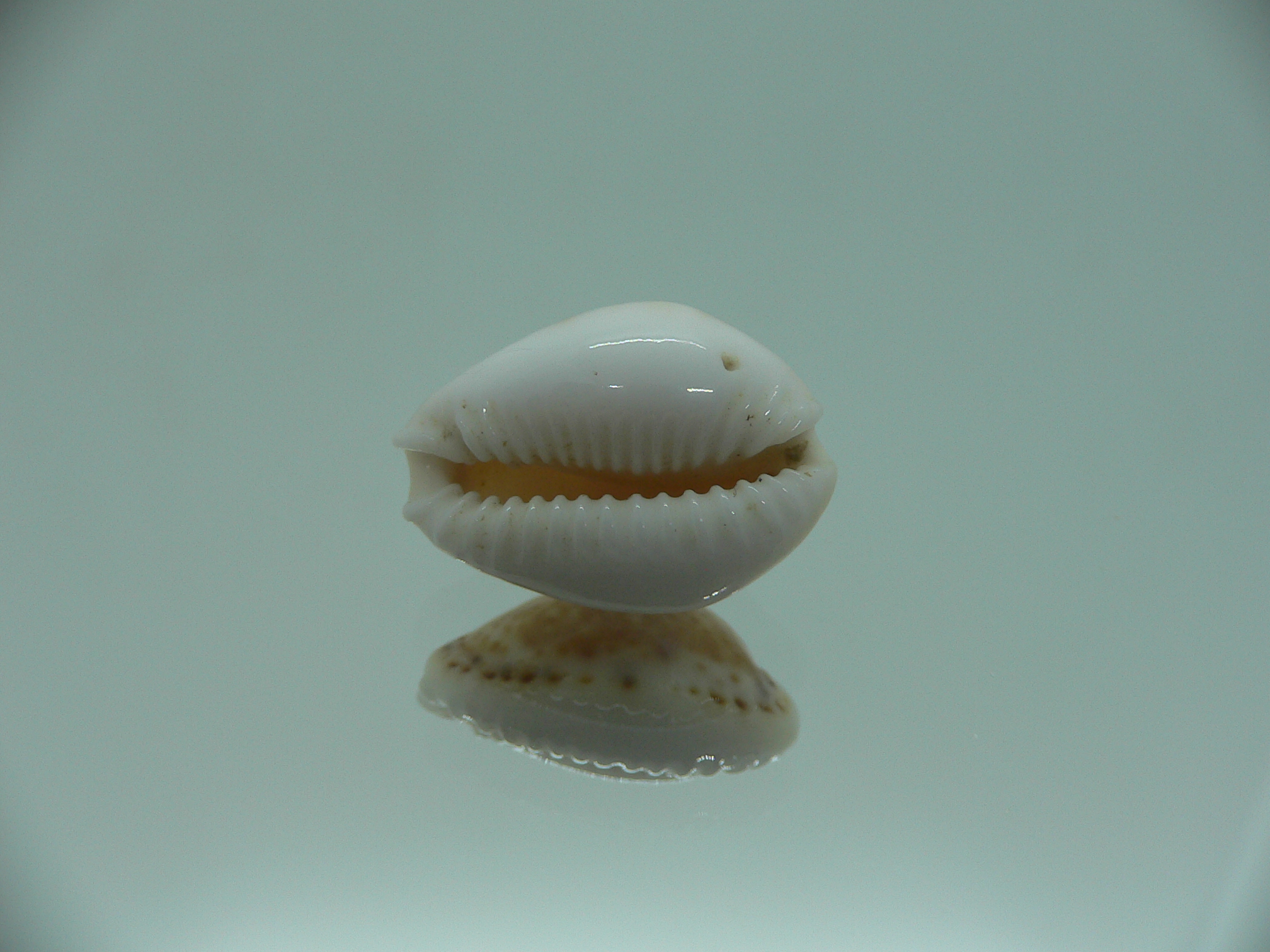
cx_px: 635
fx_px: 1284
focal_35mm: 35
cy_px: 476
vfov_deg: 40.7
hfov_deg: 52.6
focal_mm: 4.6
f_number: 2.8
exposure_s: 1/60
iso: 80
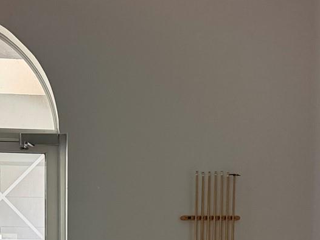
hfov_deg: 26.3
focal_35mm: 73
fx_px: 675
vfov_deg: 18.9
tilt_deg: -3.5
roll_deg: -0.3
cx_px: 77
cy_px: 303
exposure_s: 1/40
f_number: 1.78
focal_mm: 6.76
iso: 800
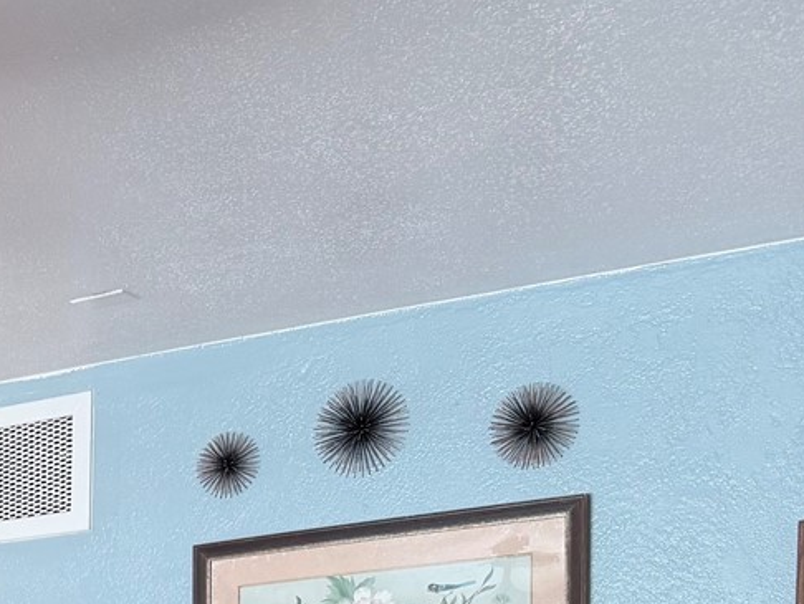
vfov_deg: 16.6
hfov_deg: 21.9
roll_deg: +0.4
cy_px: 966
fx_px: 1836
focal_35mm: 79
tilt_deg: -3.1
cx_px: -285
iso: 160
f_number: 1.78
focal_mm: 6.76
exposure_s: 1/60
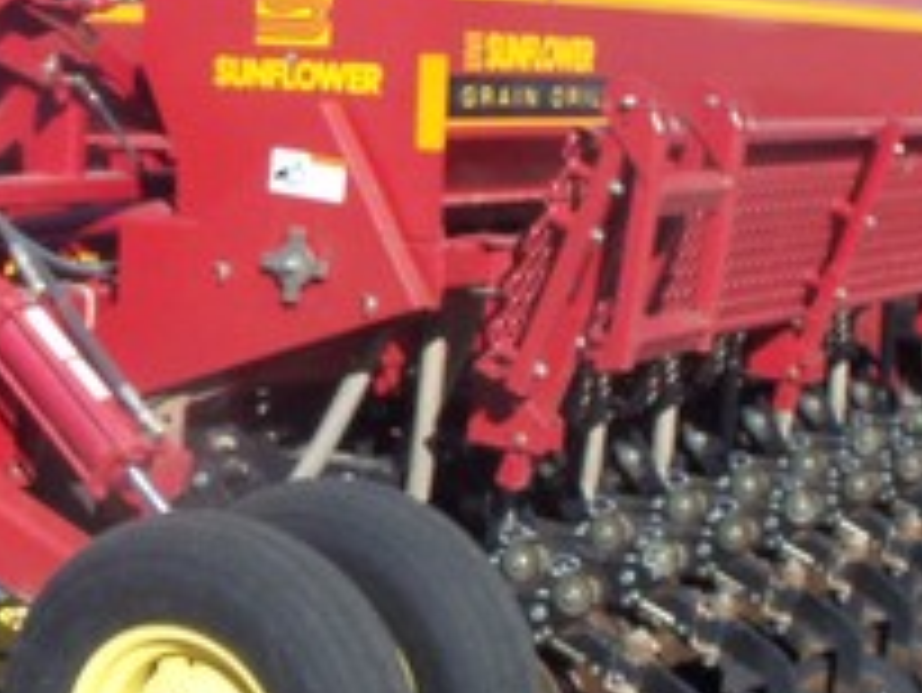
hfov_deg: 20.6
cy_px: 342
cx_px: 90
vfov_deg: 15.9
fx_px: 2479
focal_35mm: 93
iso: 80
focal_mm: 6.3
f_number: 5.5
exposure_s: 1/400
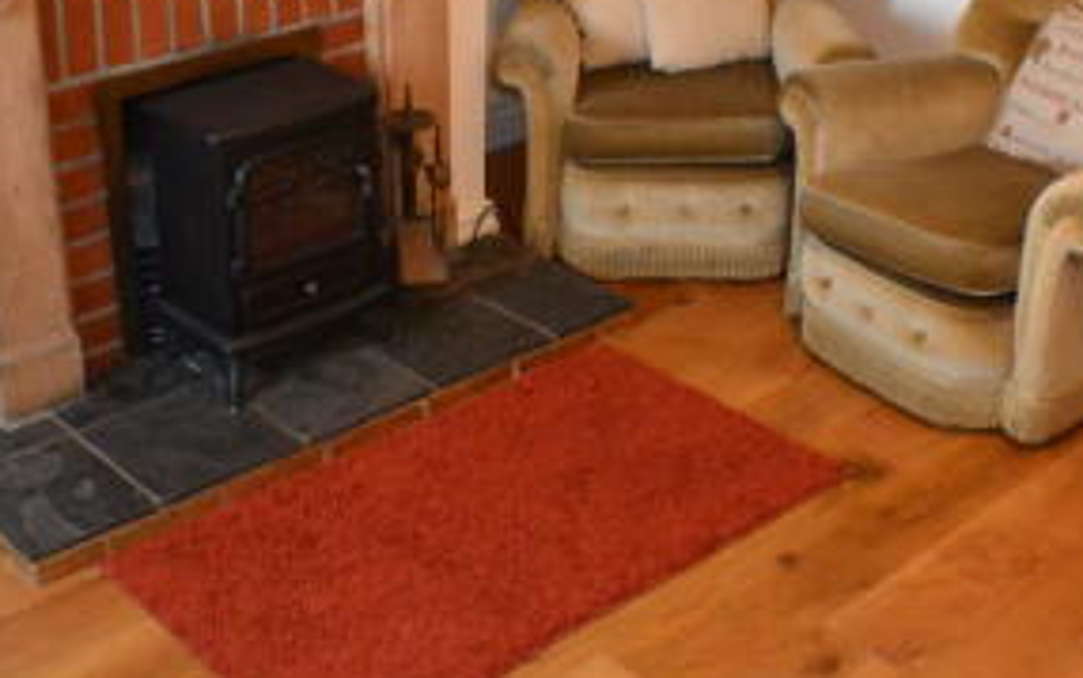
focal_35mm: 70
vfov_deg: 18.6
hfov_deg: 29.4
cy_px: 286
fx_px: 2067
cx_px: 502
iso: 1400
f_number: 3.8
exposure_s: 1/60
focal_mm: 20
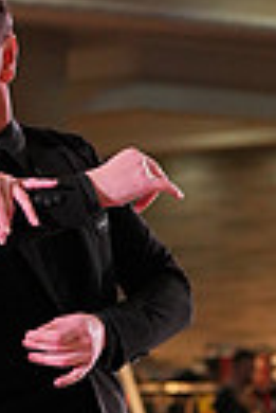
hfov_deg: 4.0
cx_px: -268
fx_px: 3899
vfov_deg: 6.0
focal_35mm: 340
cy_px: 553
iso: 1600
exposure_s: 1/500
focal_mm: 76
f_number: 4
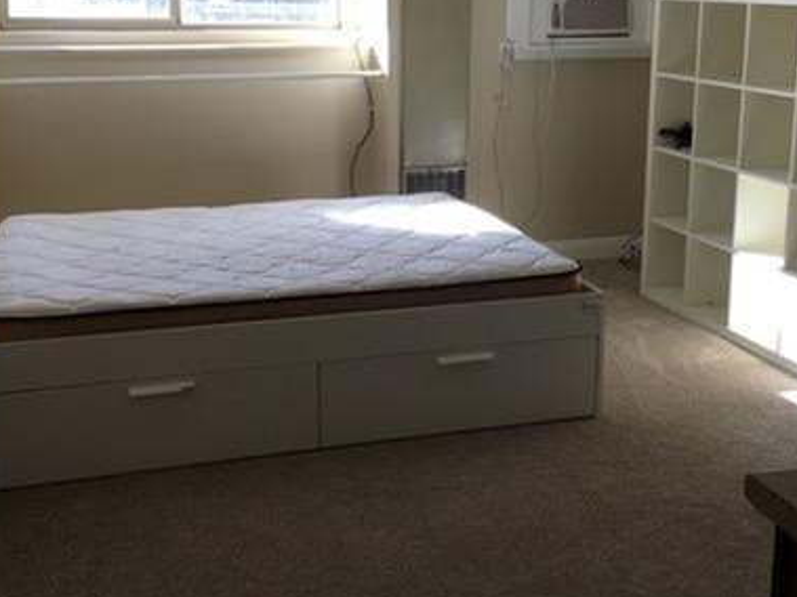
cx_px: 414
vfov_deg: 29.5
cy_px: 223
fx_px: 1128
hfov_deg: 38.9
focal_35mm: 49
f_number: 2.2
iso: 25
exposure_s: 1/60
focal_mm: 4.15
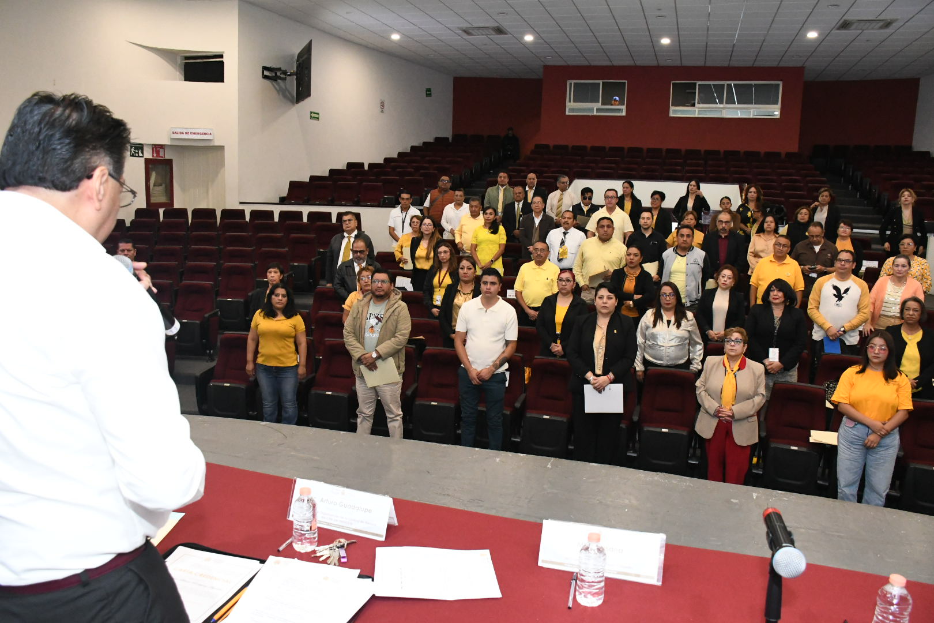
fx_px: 700
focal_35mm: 27
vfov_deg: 47.9
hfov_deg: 67.4
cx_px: 467
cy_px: 312
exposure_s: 1/125
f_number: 5.6
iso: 6400
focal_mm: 18
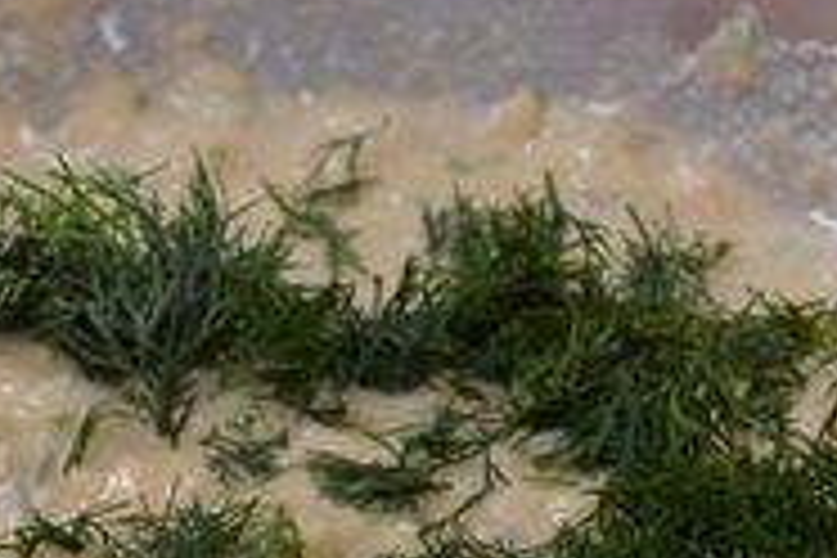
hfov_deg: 18.2
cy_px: 648
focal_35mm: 112
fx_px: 2611
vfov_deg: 12.0
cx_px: 306
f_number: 4.5
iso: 640
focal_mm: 29
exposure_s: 1/60
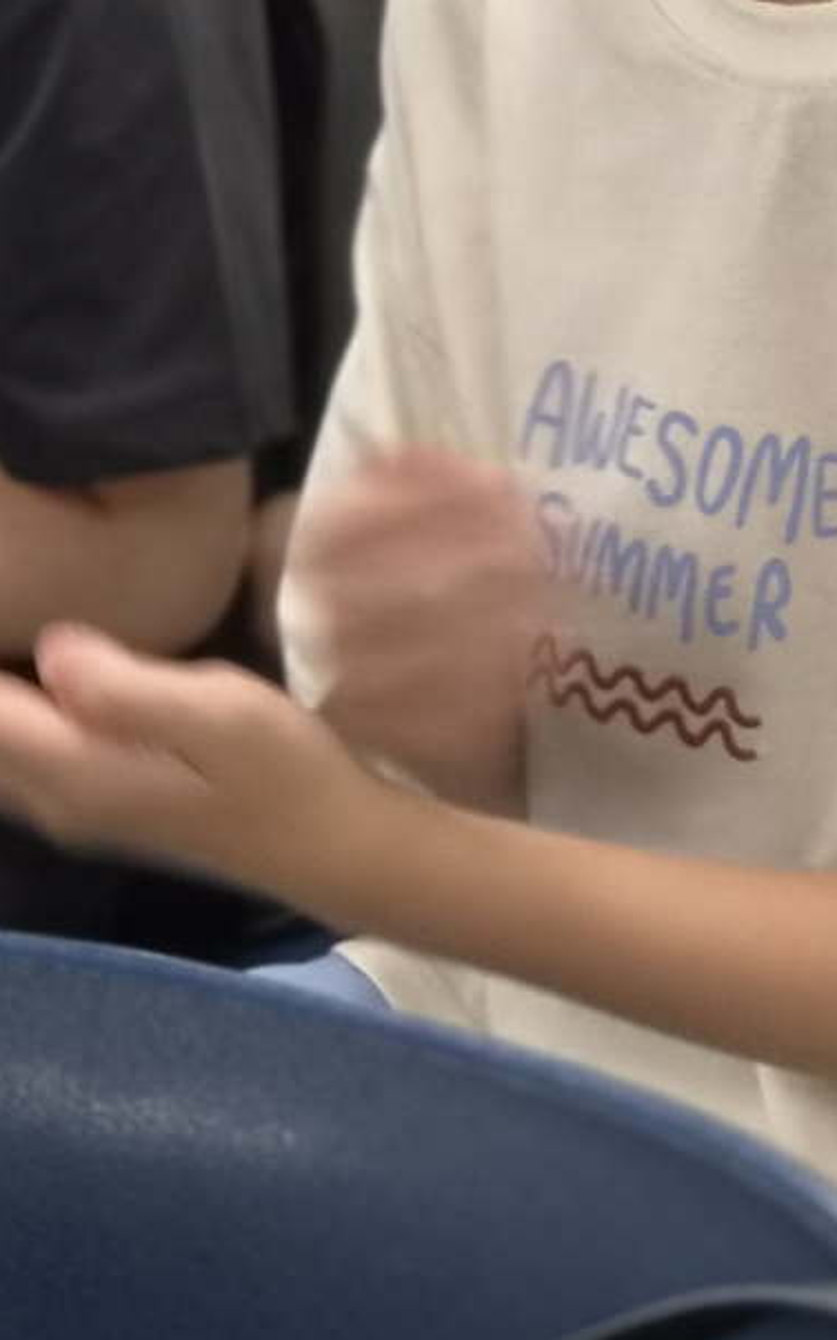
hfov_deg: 8.4
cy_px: 335
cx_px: 633
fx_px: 5663
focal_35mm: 155
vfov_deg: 13.5
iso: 320
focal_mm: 7
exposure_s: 1/60
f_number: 2.4
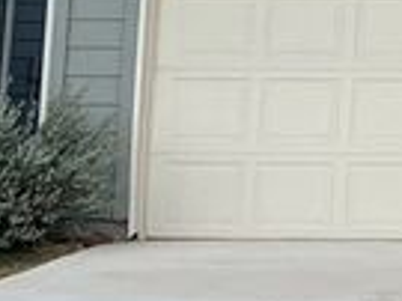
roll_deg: -0.1
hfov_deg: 9.2
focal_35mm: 197
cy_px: -420
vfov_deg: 7.1
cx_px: 899
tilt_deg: +10.9
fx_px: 2286
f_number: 1.5
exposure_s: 1/4115
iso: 50
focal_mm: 5.7
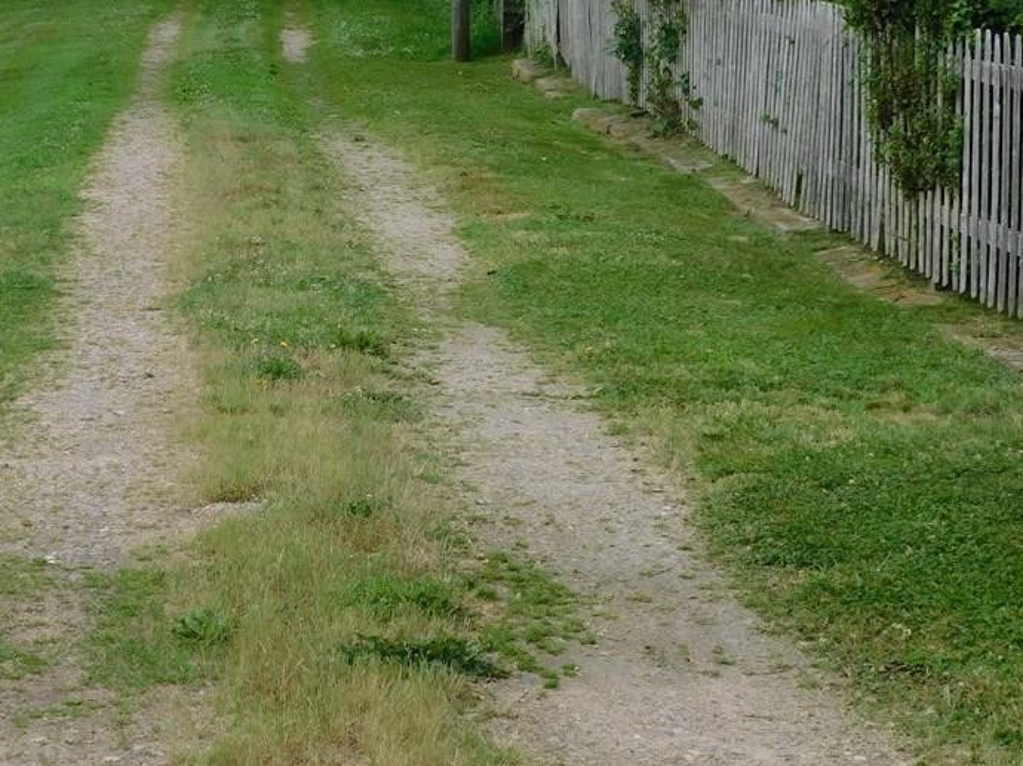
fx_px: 2895
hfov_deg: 20.0
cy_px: 213
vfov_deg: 15.0
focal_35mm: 98
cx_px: 368
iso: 125
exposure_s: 1/400
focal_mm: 11.7
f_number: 4.2
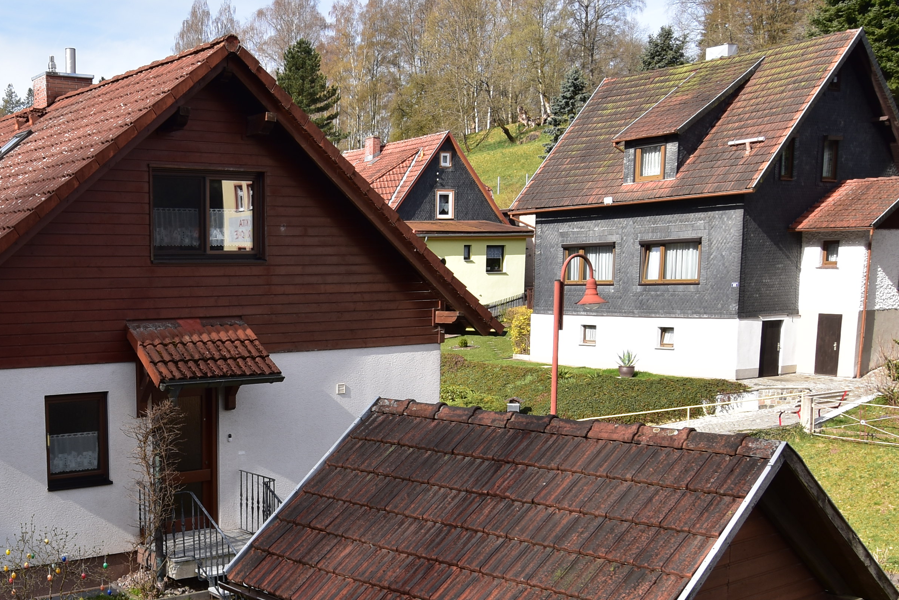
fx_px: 1047
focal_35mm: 42
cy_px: 436
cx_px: 150
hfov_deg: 43.7
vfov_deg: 31.5
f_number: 10
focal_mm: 15
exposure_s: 1/200
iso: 180
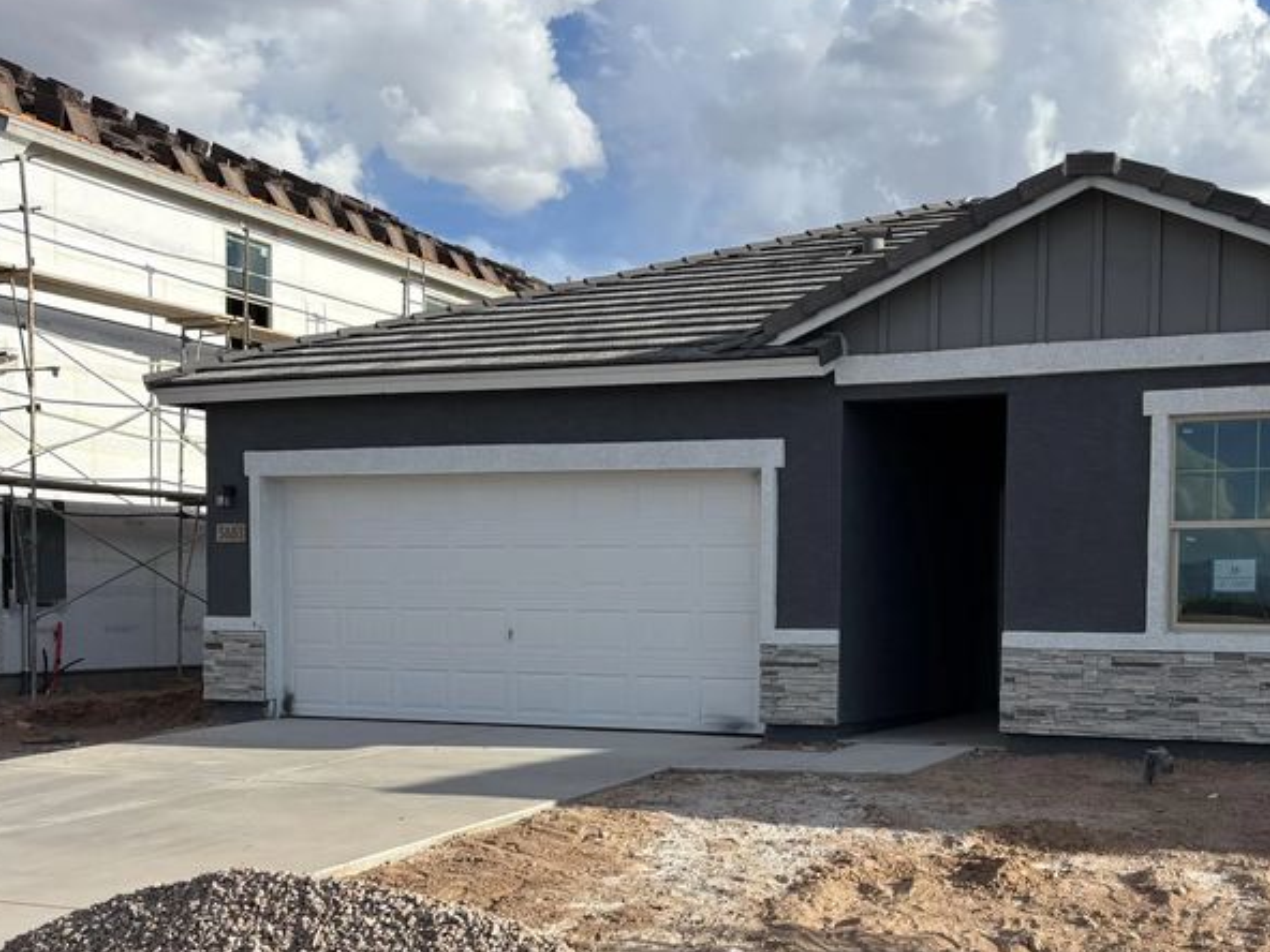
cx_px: 843
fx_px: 1651
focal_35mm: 45
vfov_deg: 31.8
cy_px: 656
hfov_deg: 41.5
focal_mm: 5.96
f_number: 1.6
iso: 50
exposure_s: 1/3650
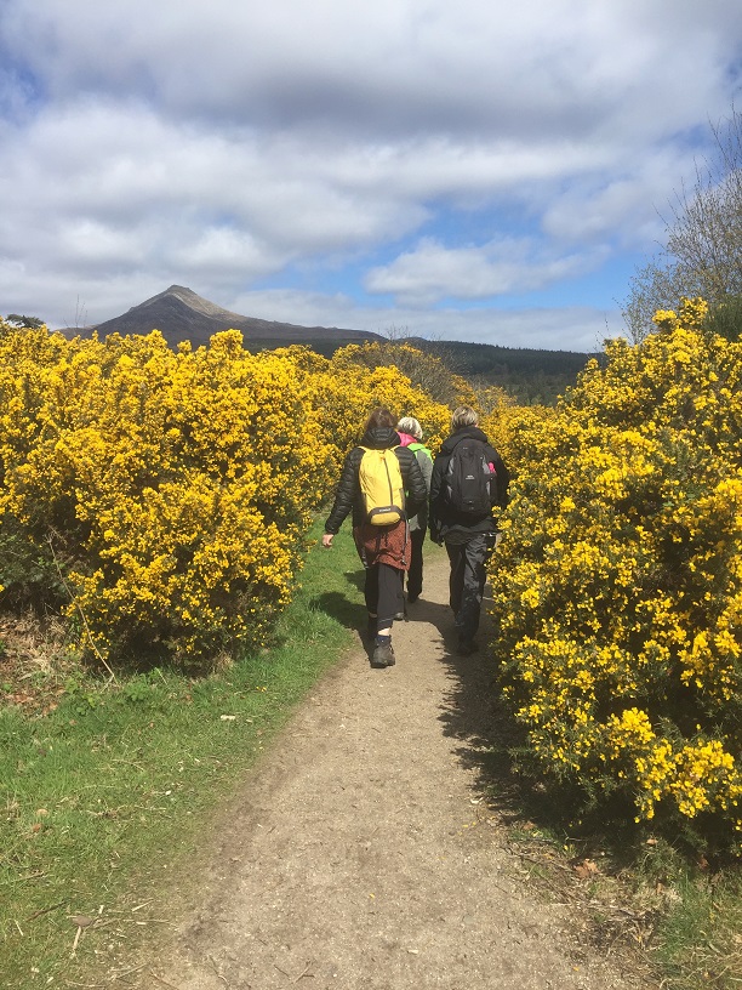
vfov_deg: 61.7
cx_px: 371
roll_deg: -0.7
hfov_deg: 48.2
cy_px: 495
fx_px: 829
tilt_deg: -3.7
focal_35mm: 29
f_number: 2.2
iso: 32
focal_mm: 4.15
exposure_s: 1/1980
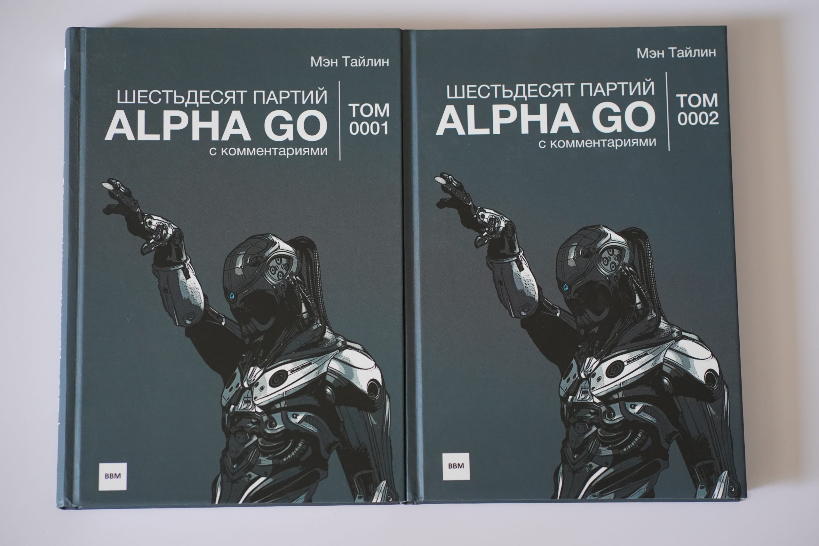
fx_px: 1934
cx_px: 410
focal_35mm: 85
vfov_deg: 16.1
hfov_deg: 23.9
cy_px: 273
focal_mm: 85
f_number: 4.5
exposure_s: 1/125
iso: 3200
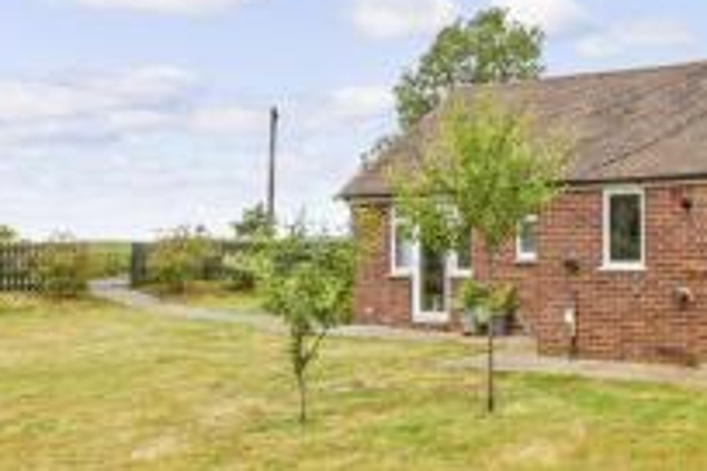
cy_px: 220
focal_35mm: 35
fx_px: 687
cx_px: 735
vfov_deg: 37.8
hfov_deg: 44.6
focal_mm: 10
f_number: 8
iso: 160
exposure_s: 1/100
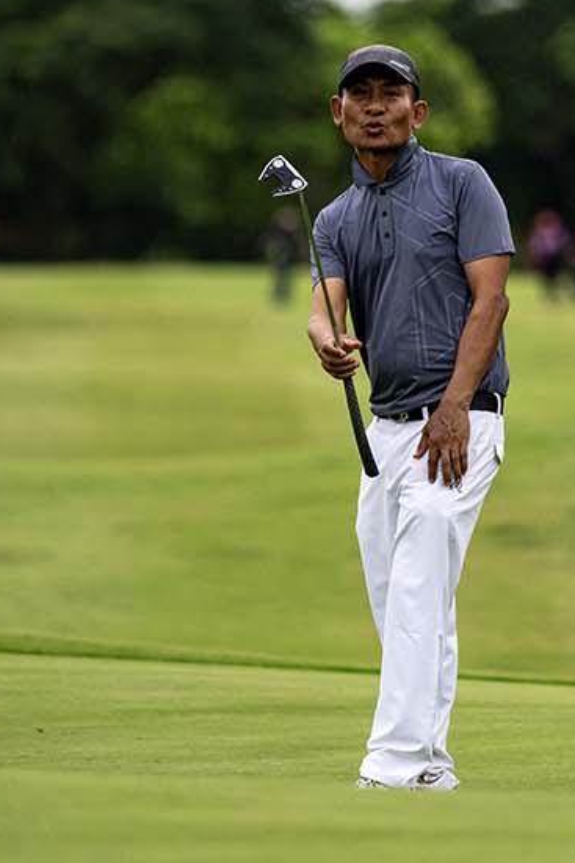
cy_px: -14
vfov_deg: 3.9
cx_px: 434
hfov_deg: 2.6
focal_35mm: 523
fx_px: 12537
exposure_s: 1/2000
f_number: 2.8
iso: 280
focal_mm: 200
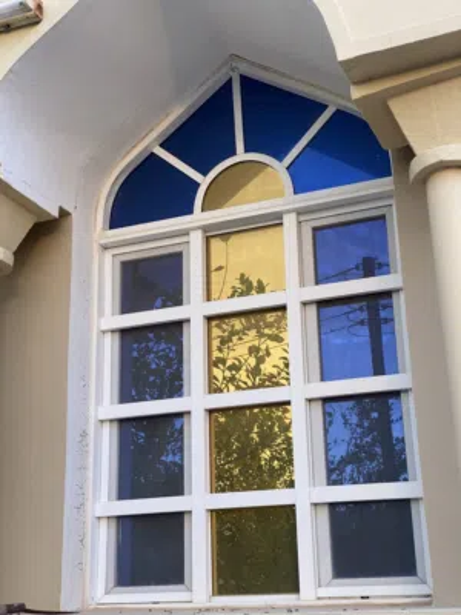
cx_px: 230
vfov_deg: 36.8
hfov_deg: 28.0
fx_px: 923
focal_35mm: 52
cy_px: 308
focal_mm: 6
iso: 125
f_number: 2
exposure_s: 1/121
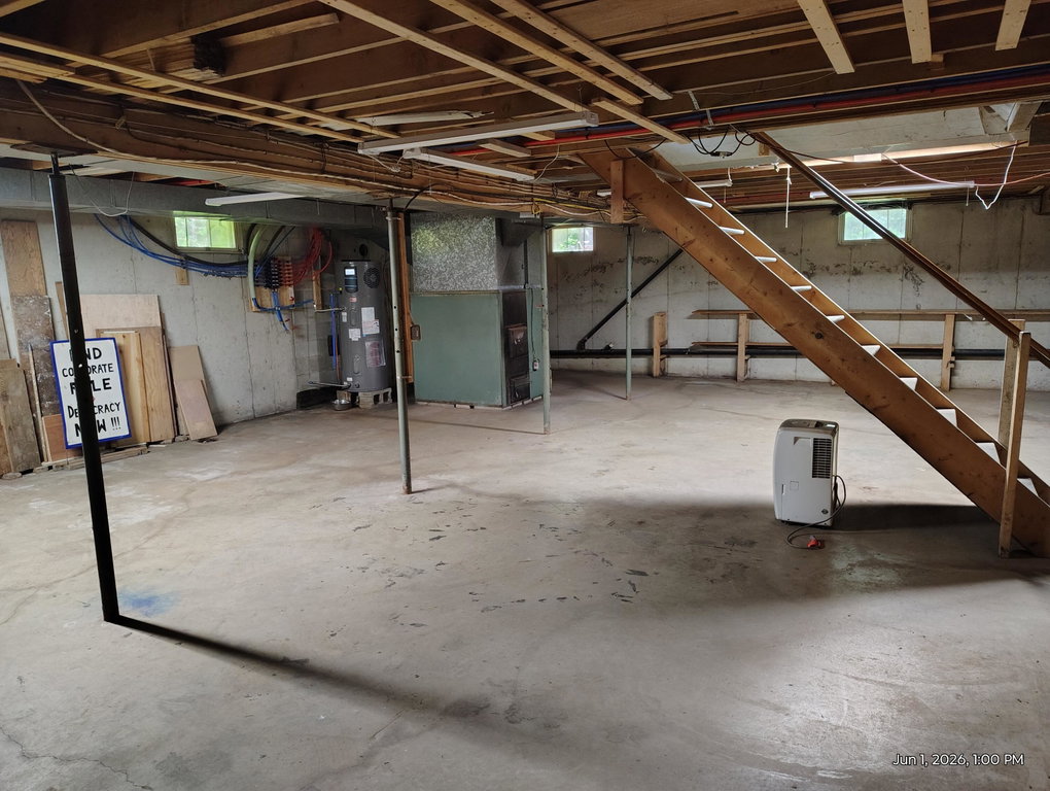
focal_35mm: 24
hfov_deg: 71.5
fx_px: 729
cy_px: 396
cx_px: 525
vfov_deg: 56.9
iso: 2222
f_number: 1.8
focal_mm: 5.56
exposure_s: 1/30
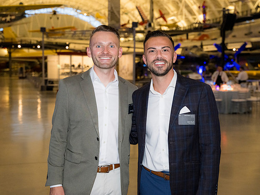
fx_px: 413
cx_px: 133
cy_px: 99
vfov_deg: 26.5
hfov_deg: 34.9
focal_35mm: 55
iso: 3200
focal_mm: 50
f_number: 4
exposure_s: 1/125
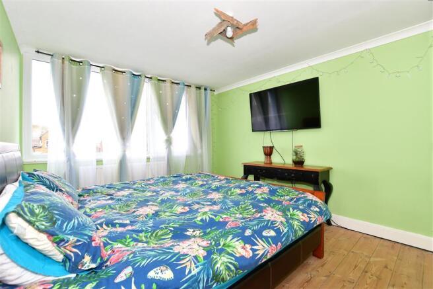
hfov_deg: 100.4
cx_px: 216
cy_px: 144
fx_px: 180
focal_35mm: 15
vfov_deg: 77.3
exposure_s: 1/6
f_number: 5.6
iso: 250
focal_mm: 10
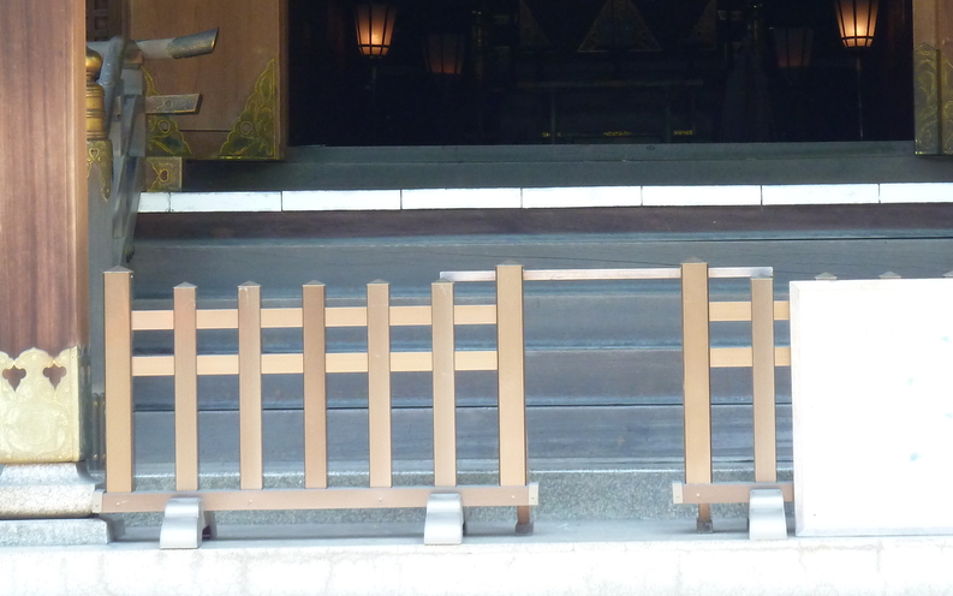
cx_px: 565
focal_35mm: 154
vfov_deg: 8.5
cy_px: 59
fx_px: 4001
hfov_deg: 13.6
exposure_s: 1/50
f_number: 4.3
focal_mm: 15.8
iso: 250
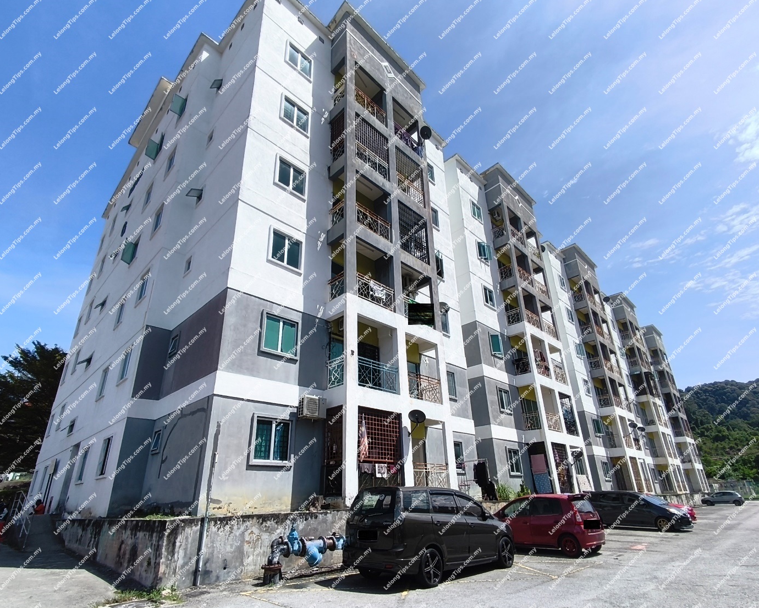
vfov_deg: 80.4
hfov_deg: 93.0
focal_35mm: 16
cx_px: 352
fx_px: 359
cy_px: 302
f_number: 2.2
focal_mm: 1.65
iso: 50
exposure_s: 1/2179
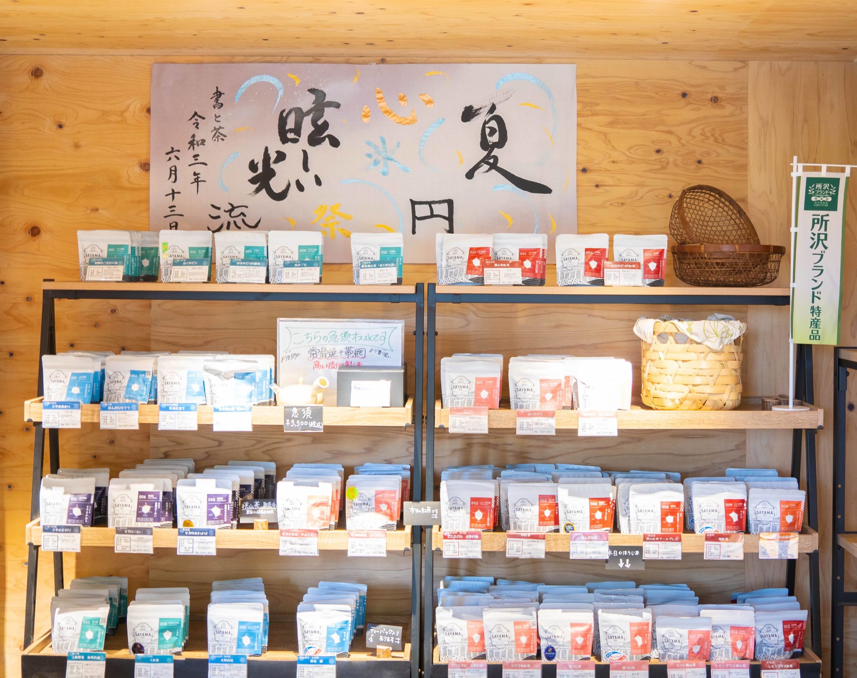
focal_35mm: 47
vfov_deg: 31.4
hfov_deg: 39.3
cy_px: 254
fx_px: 1199
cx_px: 464
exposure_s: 1/30
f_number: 2.8
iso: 160
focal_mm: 28
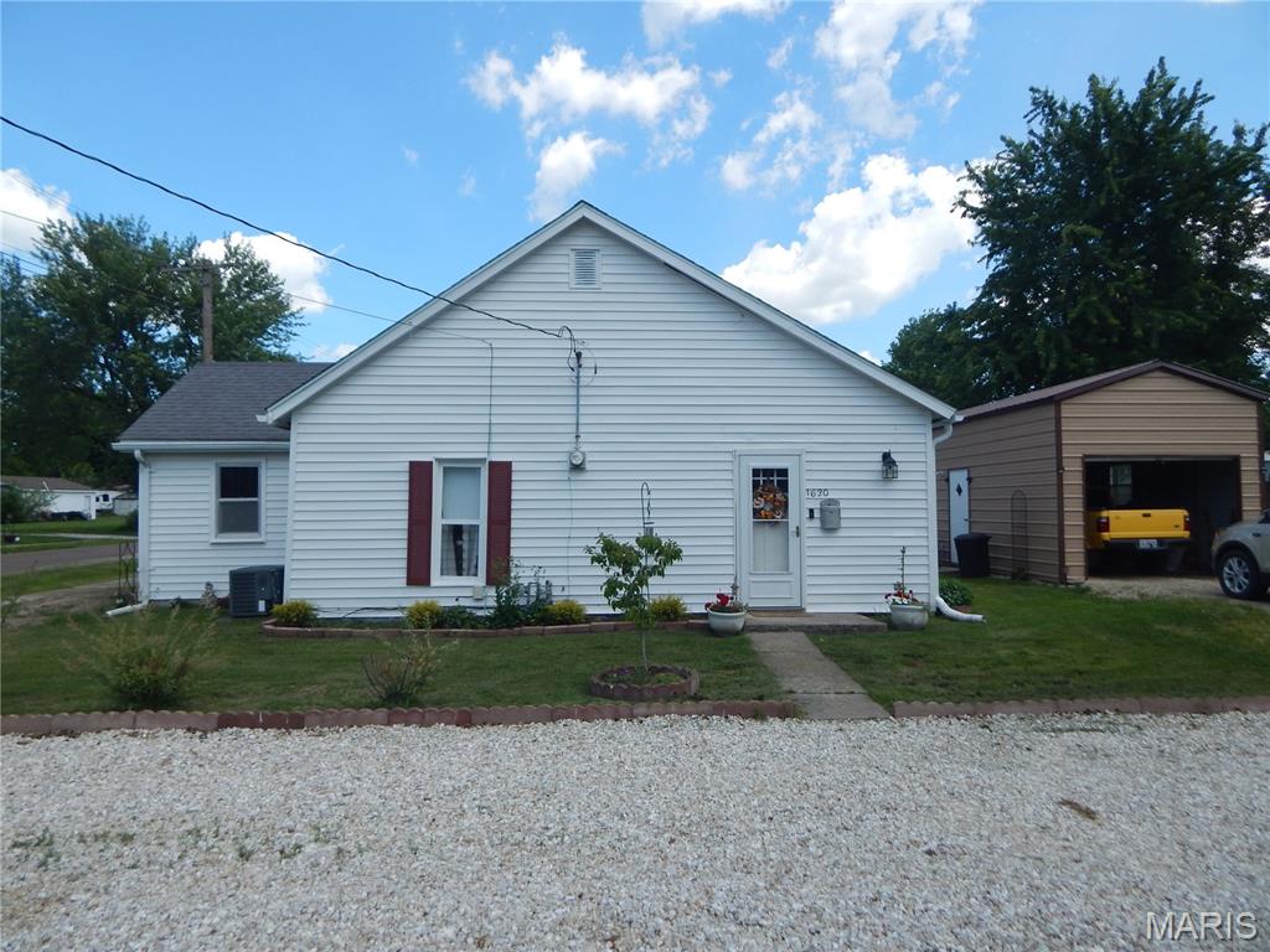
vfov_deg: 61.1
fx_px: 807
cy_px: 476
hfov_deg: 76.4
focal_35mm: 22
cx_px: 635
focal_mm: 4
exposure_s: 1/400
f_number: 6
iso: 125
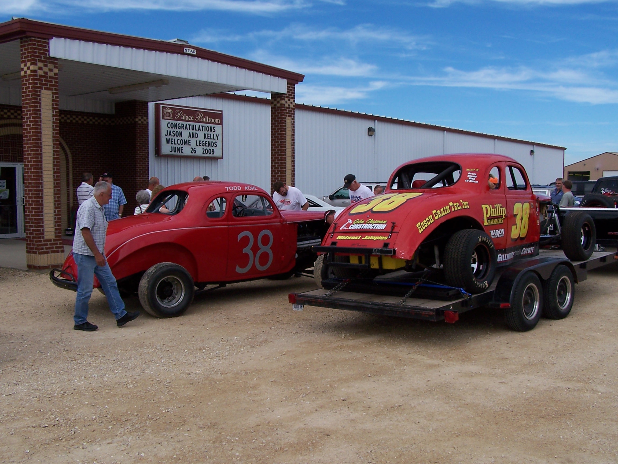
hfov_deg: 49.0
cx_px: 309
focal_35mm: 38
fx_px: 678
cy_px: 232
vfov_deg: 37.7
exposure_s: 1/500
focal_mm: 6.3
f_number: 5.6
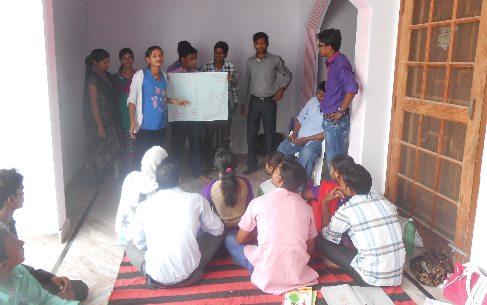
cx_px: 244
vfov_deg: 44.4
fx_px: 372
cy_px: 129
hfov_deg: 66.5
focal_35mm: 28
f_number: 3.5
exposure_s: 1/30
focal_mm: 4.6
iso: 125
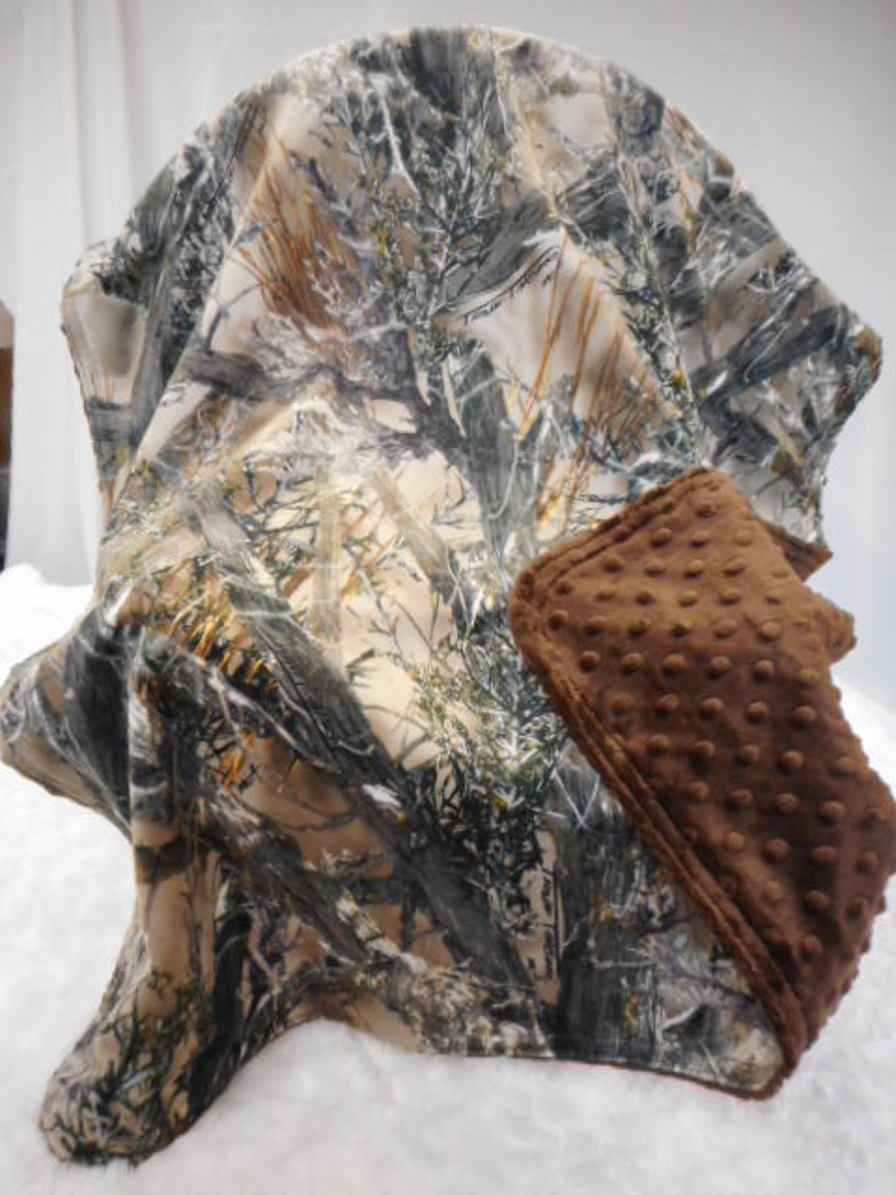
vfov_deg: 69.4
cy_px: 598
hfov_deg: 54.9
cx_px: 448
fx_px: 863
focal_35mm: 25
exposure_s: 1/30
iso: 320
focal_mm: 4.5
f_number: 3.7
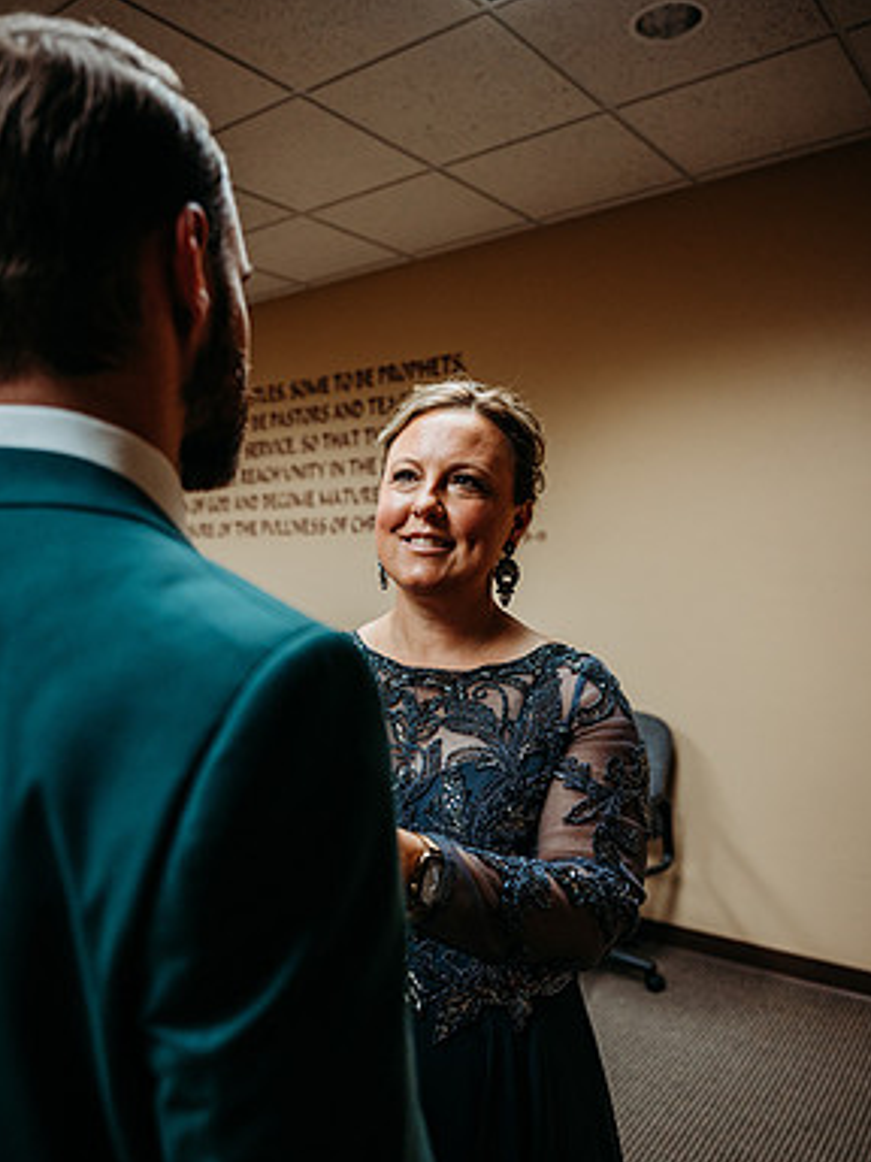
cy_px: 645
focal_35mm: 27
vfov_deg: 65.1
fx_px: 906
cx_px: 443
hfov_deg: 51.4
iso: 2000
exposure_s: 1/320
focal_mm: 24
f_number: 2.8
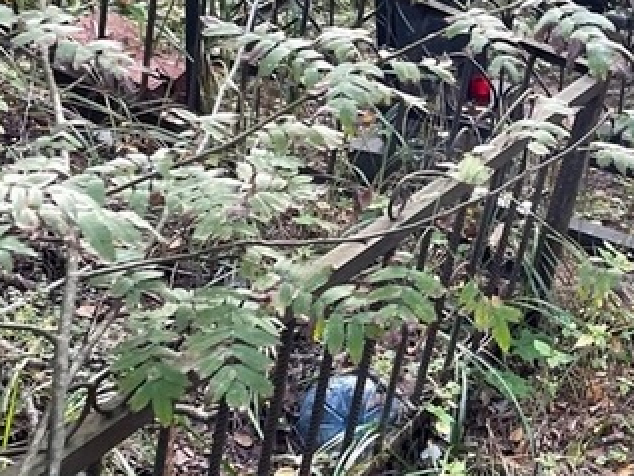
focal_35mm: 84
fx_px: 1539
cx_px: 658
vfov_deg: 17.5
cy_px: 144
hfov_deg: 22.3
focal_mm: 4.2
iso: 100
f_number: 1.6
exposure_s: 1/121
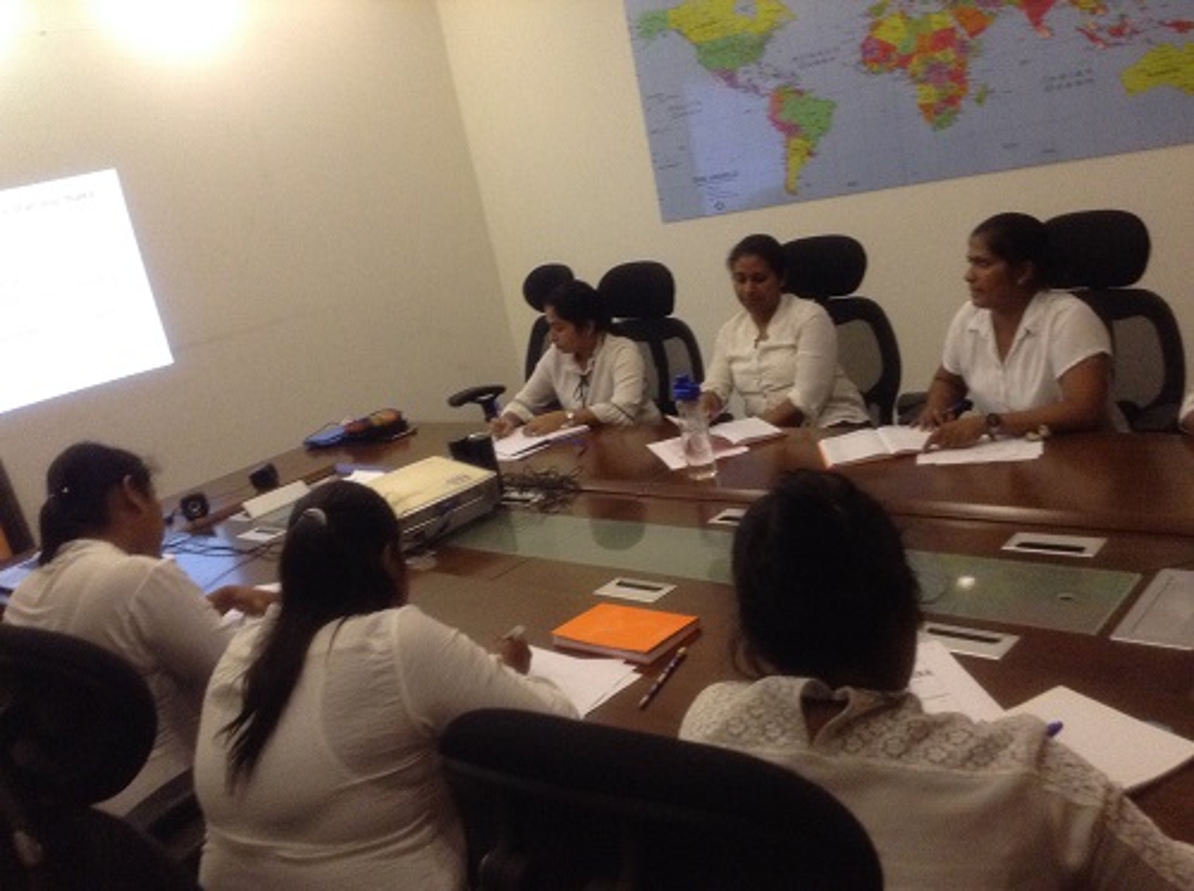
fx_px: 1136
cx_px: 597
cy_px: 446
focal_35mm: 33
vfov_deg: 42.8
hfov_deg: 55.4
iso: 250
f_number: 2.4
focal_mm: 3.3
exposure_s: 1/24
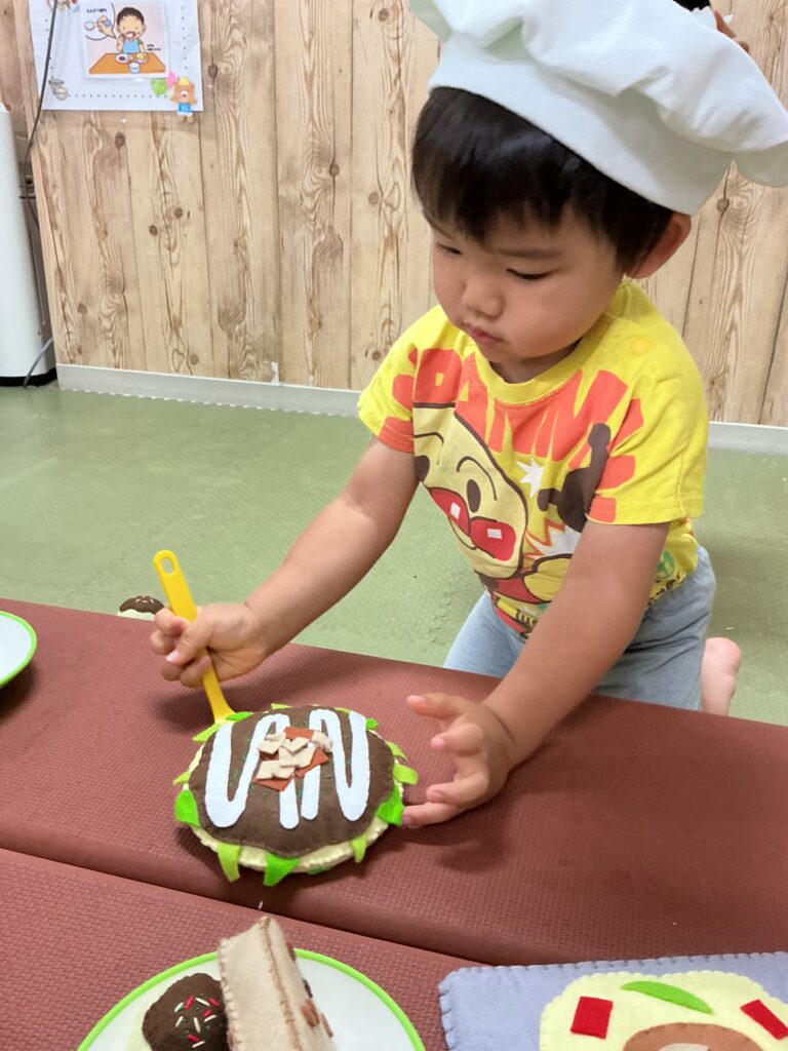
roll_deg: -0.8
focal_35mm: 29
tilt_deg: -22.7
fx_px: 880
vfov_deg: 61.7
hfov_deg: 48.2
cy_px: 526
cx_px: 394
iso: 200
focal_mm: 3
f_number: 1.8
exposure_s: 1/60
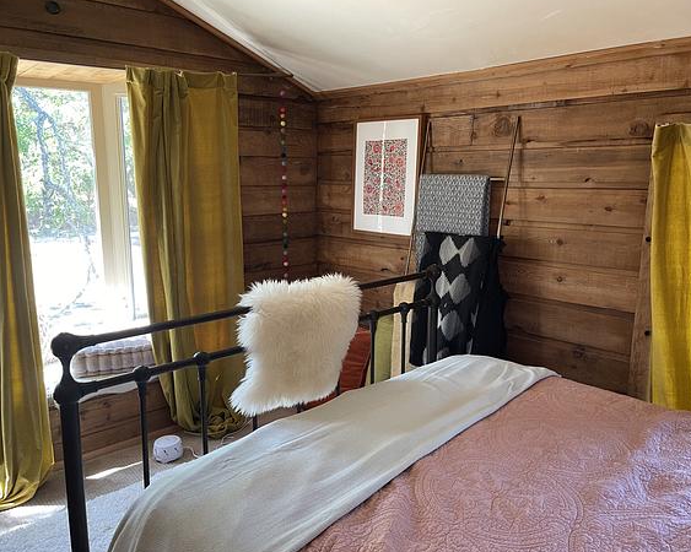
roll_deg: +0.4
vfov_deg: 51.5
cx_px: 339
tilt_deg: -10.1
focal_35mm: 28
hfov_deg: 62.2
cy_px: 275
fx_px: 572
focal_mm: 5.1
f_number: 1.6
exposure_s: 1/60
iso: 200
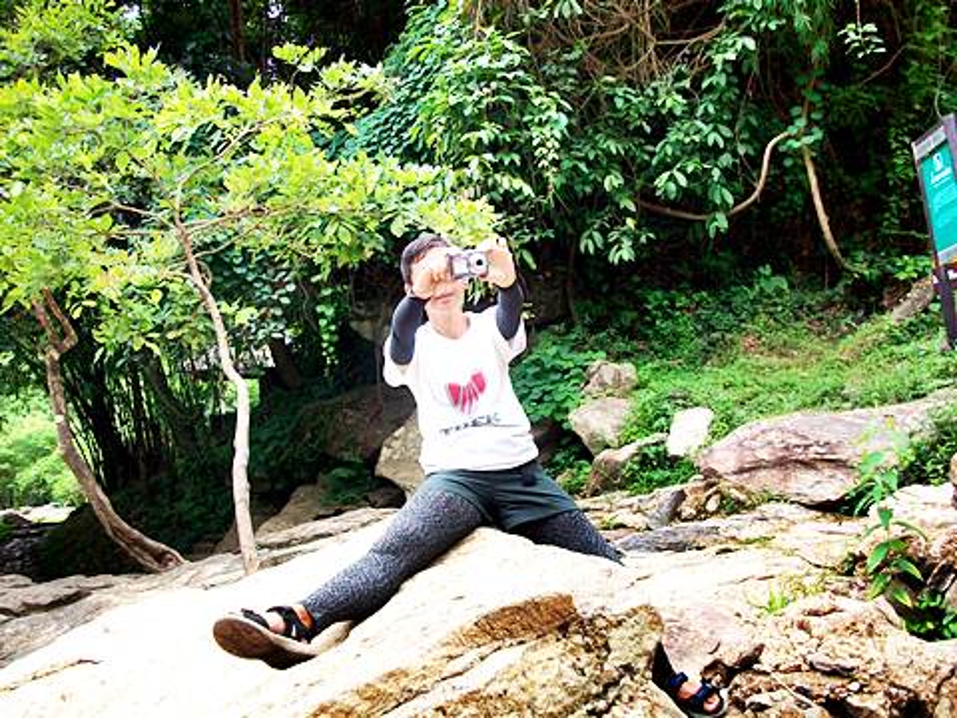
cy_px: 359
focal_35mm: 34
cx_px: 478
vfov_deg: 41.8
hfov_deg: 54.0
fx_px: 940
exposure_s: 1/160
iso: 80
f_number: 2.8
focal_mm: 5.7
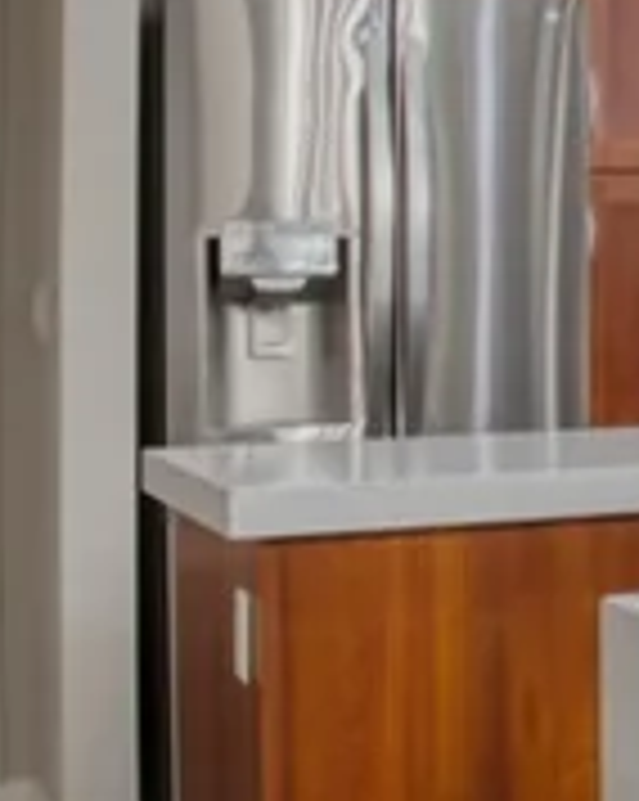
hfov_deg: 13.2
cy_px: 254
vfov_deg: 20.7
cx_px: 1462
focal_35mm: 92
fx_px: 2179
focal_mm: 17
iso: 400
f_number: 7.1
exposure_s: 1/5
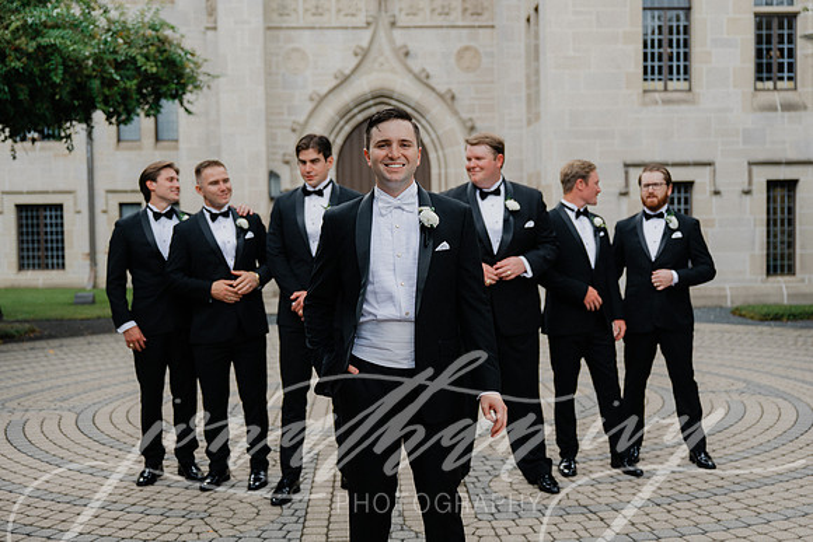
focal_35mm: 47
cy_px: 264
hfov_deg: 42.1
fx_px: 1056
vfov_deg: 28.8
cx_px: 428
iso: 64
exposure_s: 1/250
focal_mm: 43
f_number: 2.8
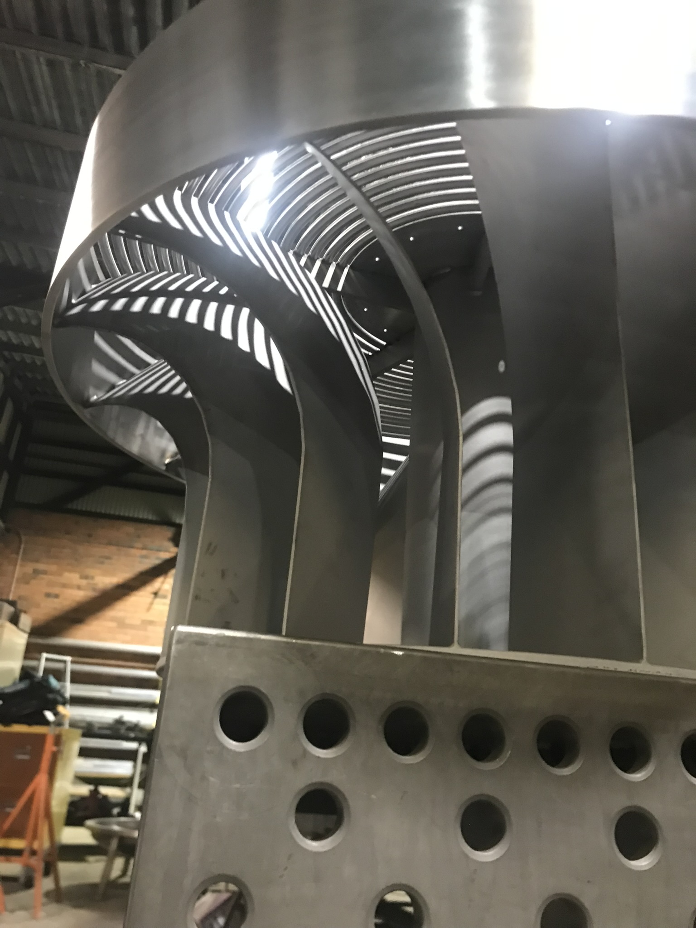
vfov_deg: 63.4
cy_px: 464
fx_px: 751
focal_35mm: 28
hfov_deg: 49.7
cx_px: 348
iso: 100
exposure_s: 1/11
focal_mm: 3.99
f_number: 1.8
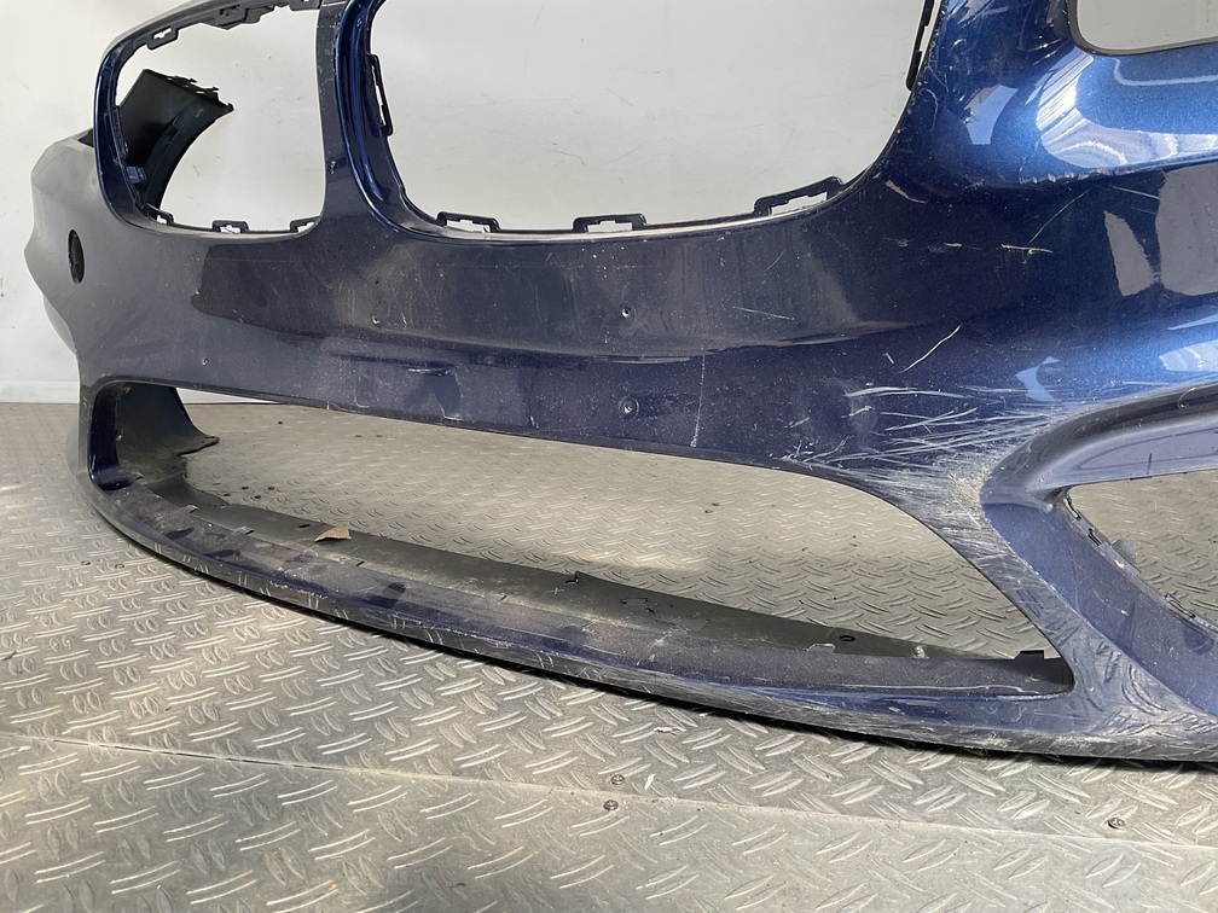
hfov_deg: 61.7
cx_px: 609
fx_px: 1020
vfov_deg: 48.2
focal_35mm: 29
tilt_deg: -14.6
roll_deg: -0.2
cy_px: 456
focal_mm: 3
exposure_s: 1/225
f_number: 1.8
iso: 16
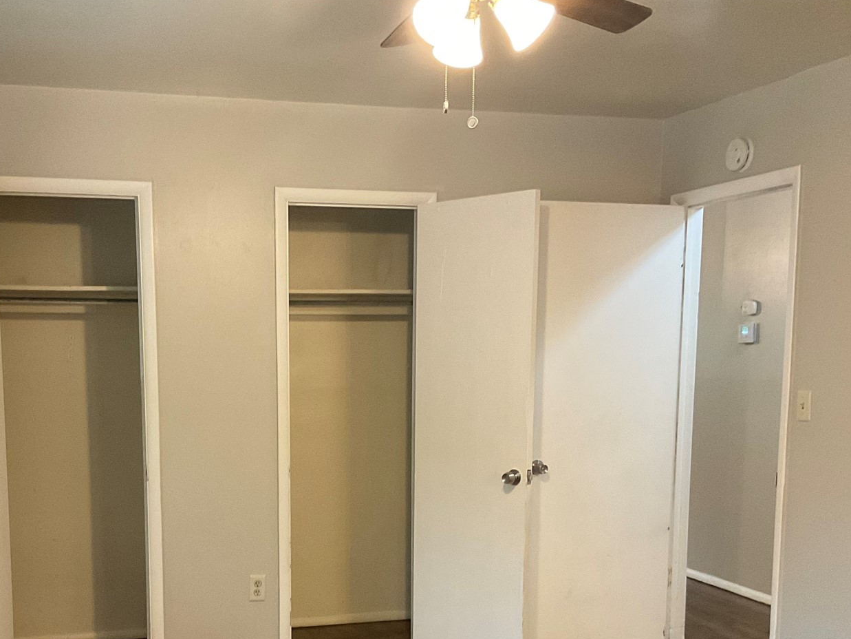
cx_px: 325
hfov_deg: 41.8
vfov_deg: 31.5
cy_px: 493
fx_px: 1106
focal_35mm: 45
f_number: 1.8
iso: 200
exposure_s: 1/60
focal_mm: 3
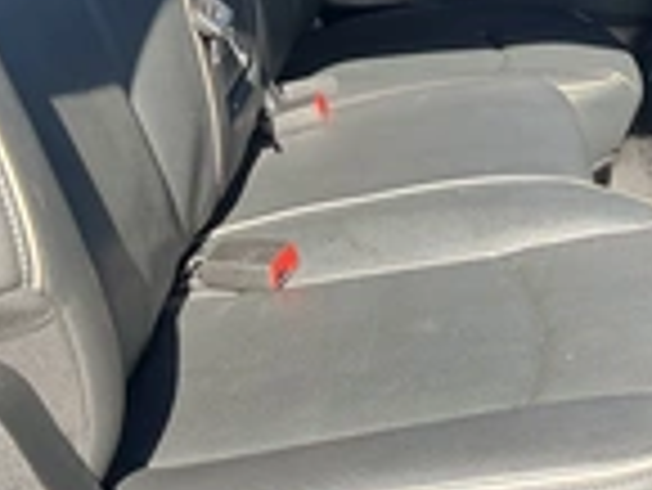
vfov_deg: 18.3
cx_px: 594
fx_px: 1508
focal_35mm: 80
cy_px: 117
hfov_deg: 23.7
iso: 20
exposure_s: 1/122
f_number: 1.8
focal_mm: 3
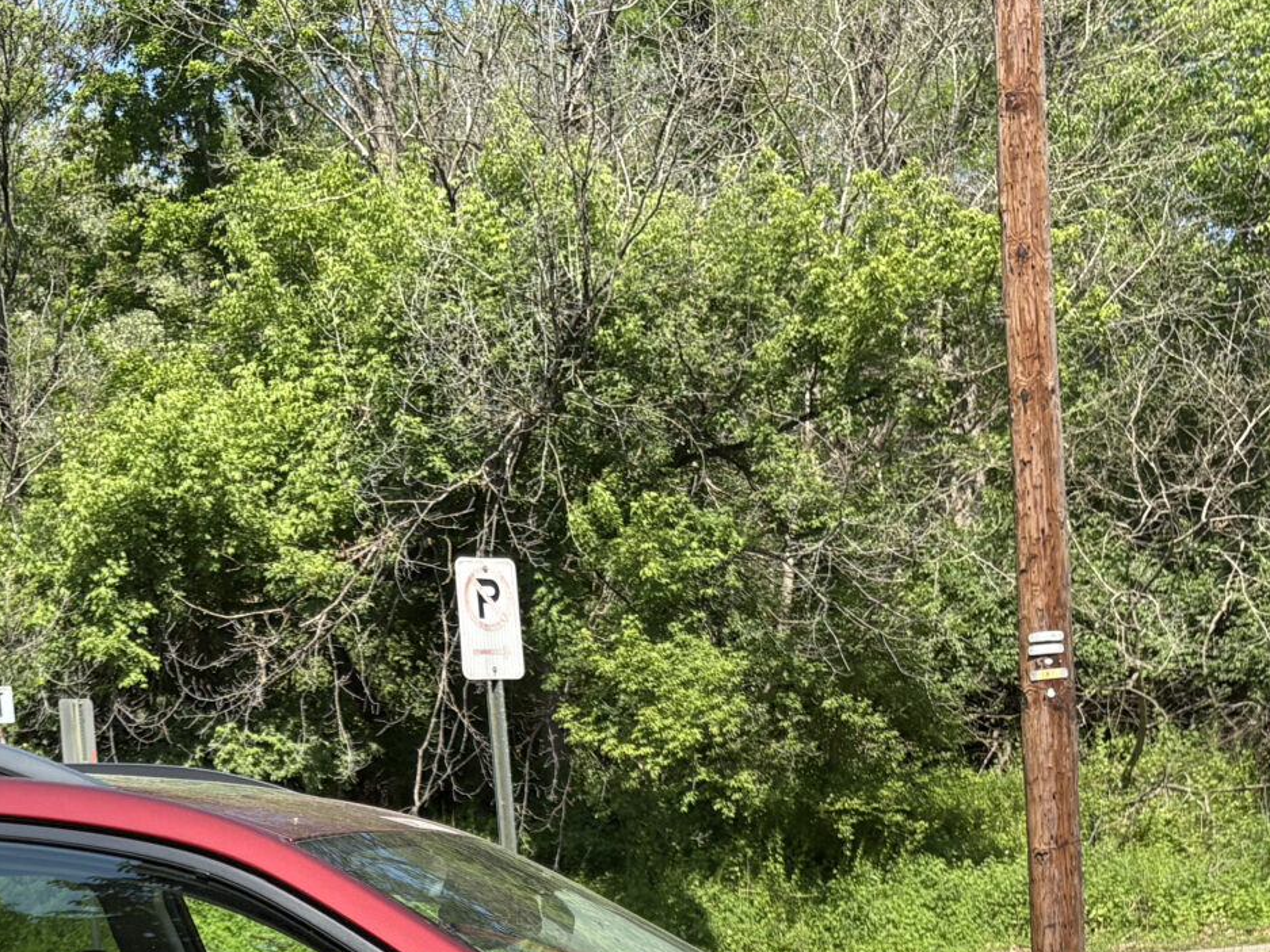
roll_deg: +3.8
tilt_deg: -3.1
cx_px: 320
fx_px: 2605
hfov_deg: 27.0
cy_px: 1162
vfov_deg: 19.4
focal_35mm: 71
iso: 50
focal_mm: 5.96
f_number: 1.6
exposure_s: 1/1451
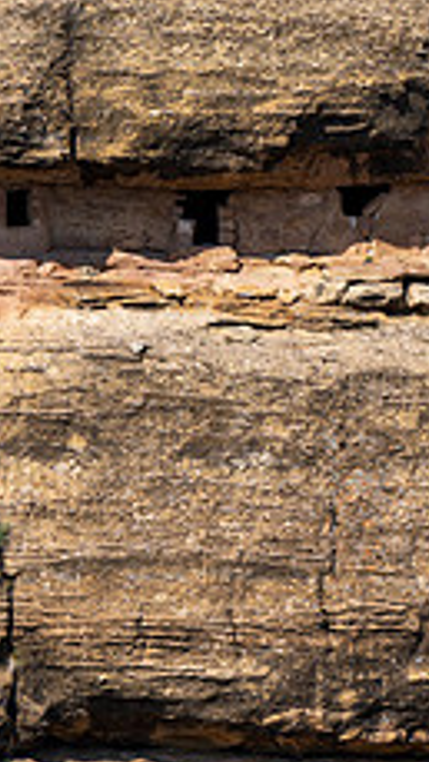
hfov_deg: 1.1
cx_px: 27
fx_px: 21837
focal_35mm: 1081
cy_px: 208
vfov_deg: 2.0
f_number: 11
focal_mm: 370
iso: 110
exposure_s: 1/250
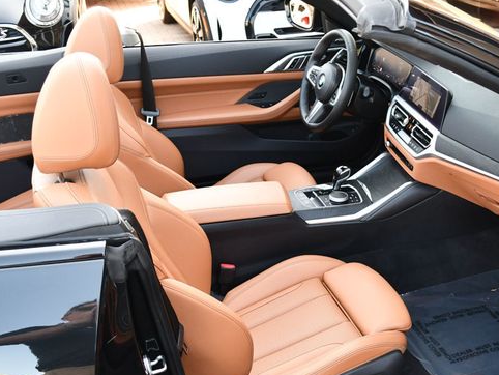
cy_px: 213
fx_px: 663
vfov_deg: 31.5
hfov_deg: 41.2
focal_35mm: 46
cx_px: 275
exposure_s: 1/250
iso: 640
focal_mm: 18
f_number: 3.5
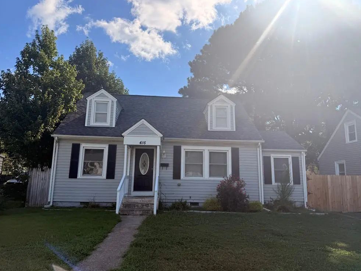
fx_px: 261
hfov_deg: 69.4
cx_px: 183
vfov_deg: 54.9
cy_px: 136
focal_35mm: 25
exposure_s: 1/9091
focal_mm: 6.76
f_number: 1.78
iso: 125
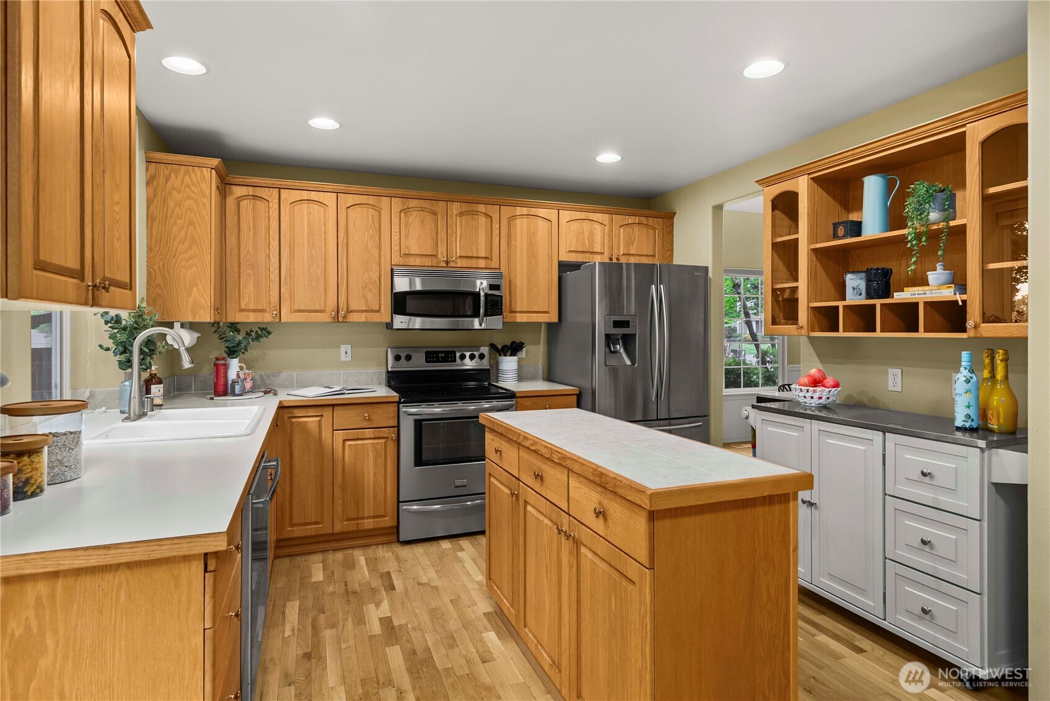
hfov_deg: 90.0
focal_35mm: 18
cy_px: 350
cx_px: 525
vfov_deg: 67.4
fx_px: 525
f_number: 7.1
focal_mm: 18
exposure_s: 1/6
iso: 1000
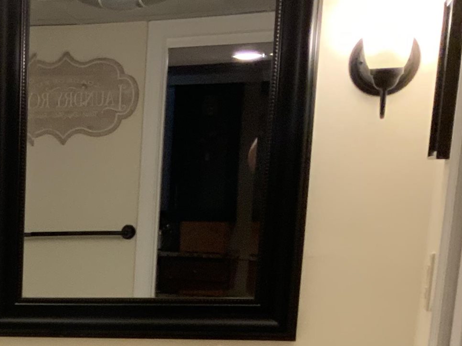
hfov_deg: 19.2
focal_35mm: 92
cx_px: -183
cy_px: 533
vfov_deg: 14.8
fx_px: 1228
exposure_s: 1/60
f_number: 1.8
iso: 125
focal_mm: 3
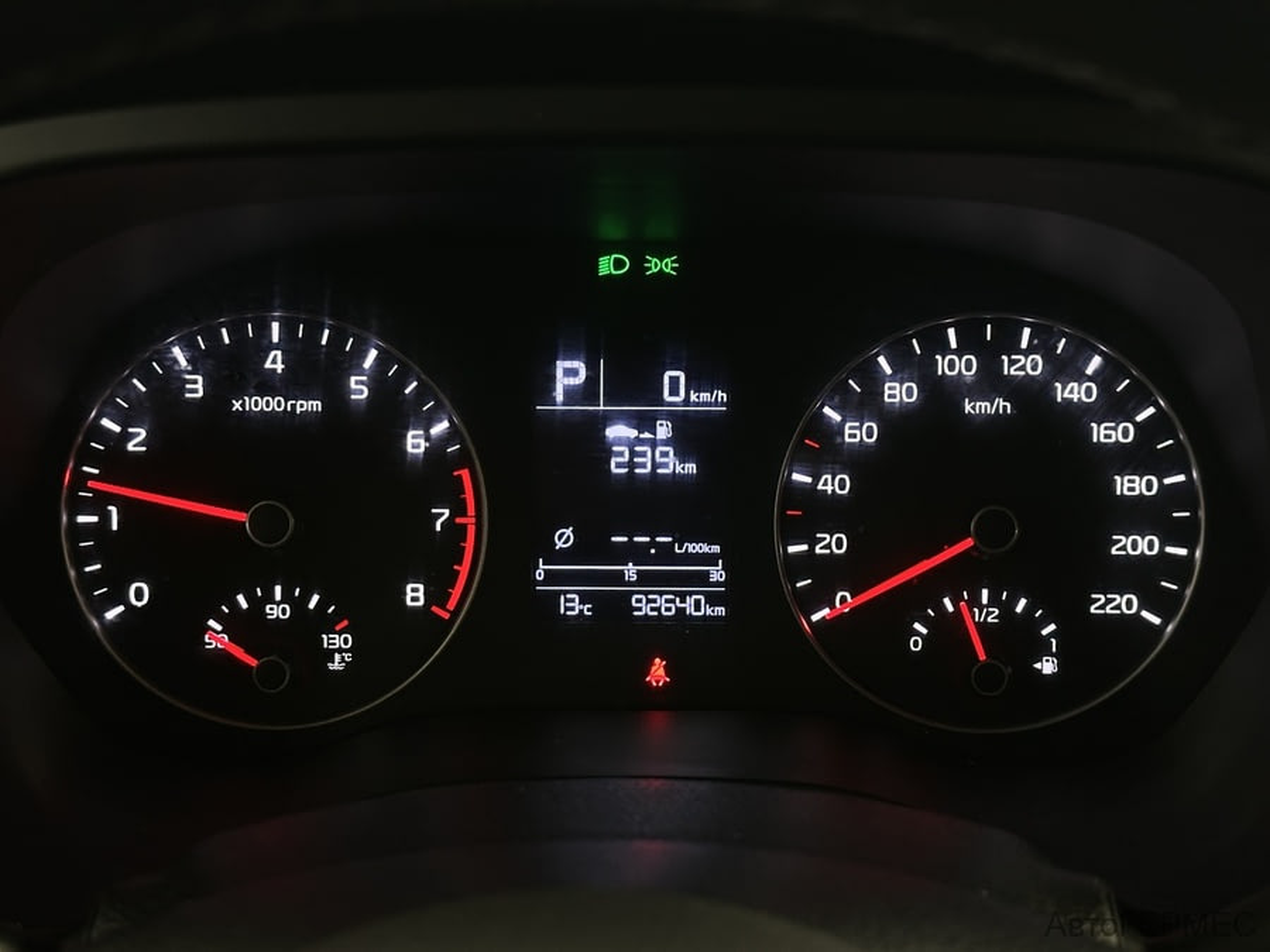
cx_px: 635
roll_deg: +0.2
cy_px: 476
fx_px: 1761
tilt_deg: -23.1
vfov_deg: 30.3
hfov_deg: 39.7
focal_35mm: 48
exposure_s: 1/50
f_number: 1.78
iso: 160
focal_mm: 6.86
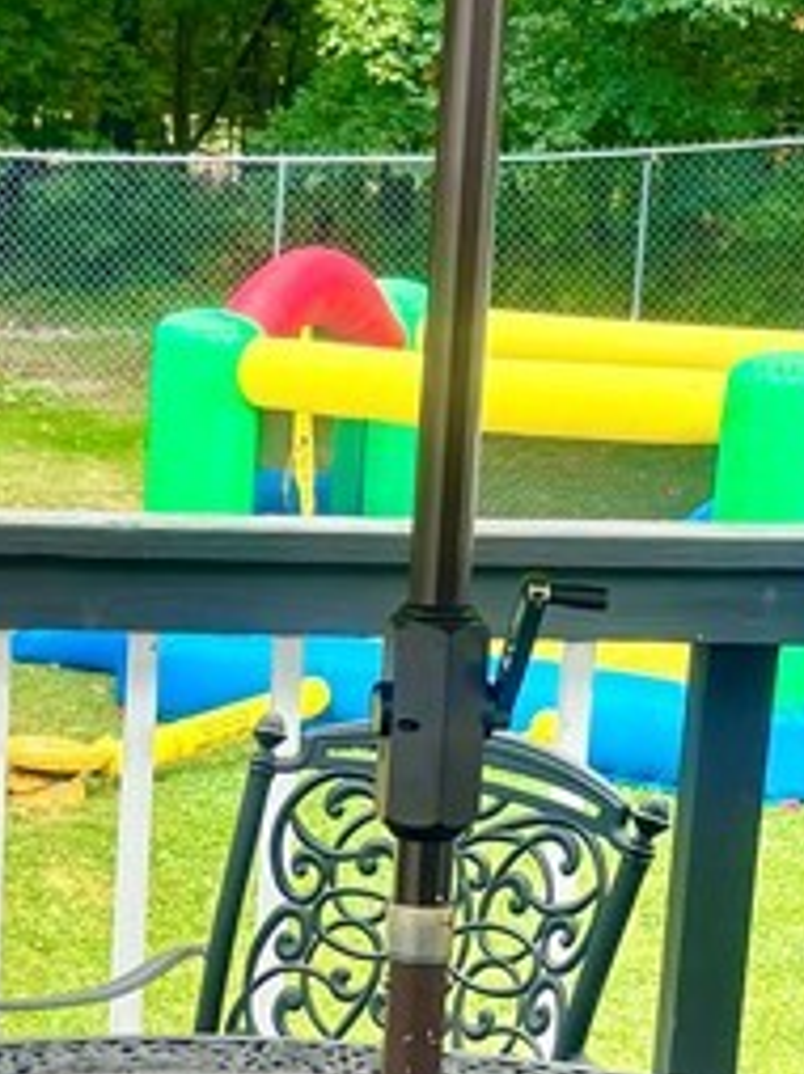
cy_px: 799
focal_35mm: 105
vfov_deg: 18.6
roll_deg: -2.9
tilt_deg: -14.4
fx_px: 3257
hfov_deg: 13.9
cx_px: 42
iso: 50
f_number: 1.6
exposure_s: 1/121
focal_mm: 5.96
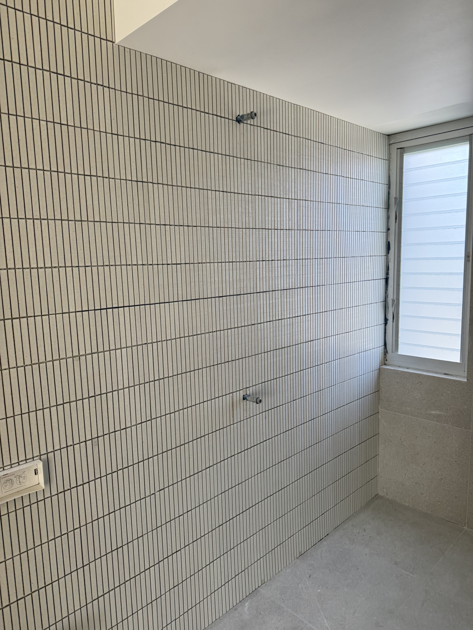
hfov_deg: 56.8
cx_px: 236
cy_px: 315
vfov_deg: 71.6
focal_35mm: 24
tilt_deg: -7.2
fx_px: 437
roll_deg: +1.5
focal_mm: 6.76
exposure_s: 1/121
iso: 80
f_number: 1.78
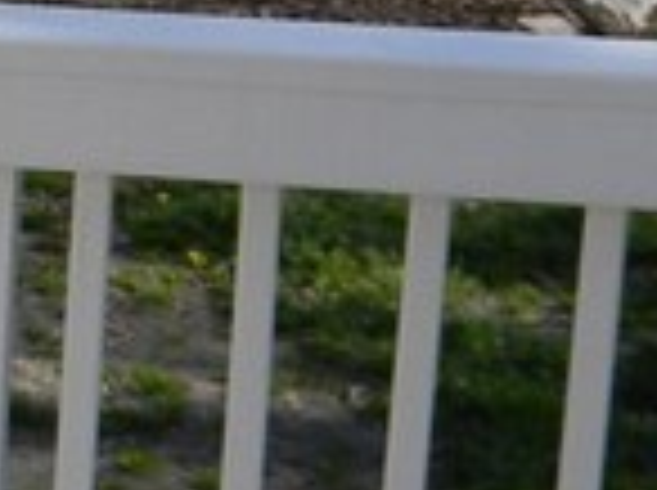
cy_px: 288
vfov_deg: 7.5
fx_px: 3733
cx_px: -621
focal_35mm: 197
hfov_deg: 9.5
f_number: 3.5
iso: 80
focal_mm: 5
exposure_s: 1/503
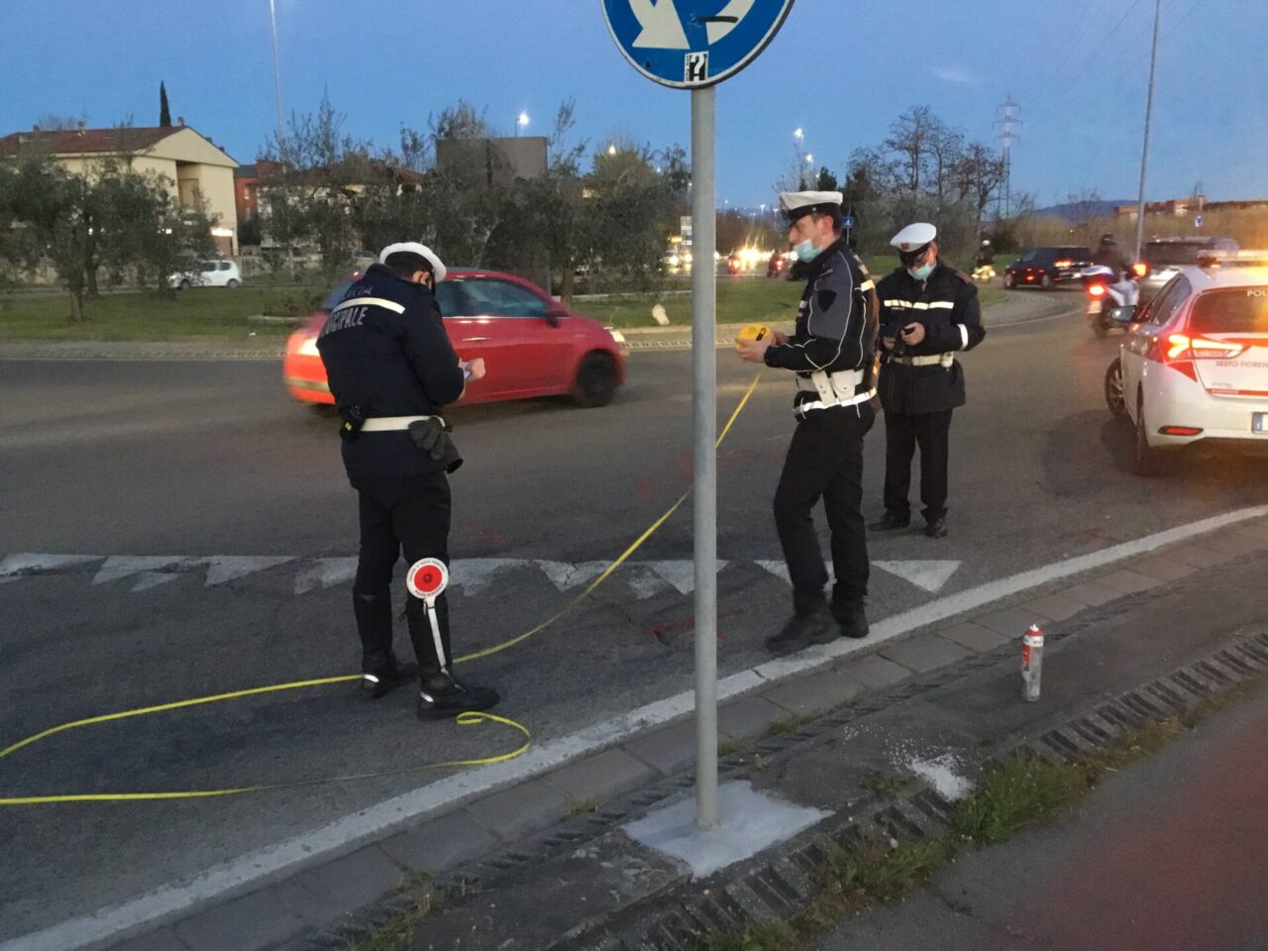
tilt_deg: -11.9
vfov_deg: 45.4
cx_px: 634
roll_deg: -0.9
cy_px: 476
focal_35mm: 31
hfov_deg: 58.4
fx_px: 1136
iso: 320
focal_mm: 3.3
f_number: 2.4
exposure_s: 1/17
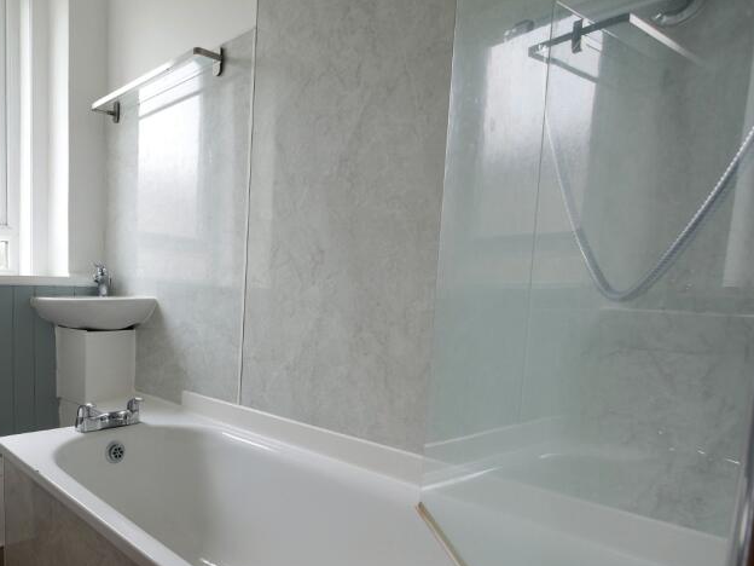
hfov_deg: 67.3
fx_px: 501
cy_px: 348
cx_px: 155
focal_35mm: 23
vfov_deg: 58.3
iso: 200
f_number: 4
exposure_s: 1/80
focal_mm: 7
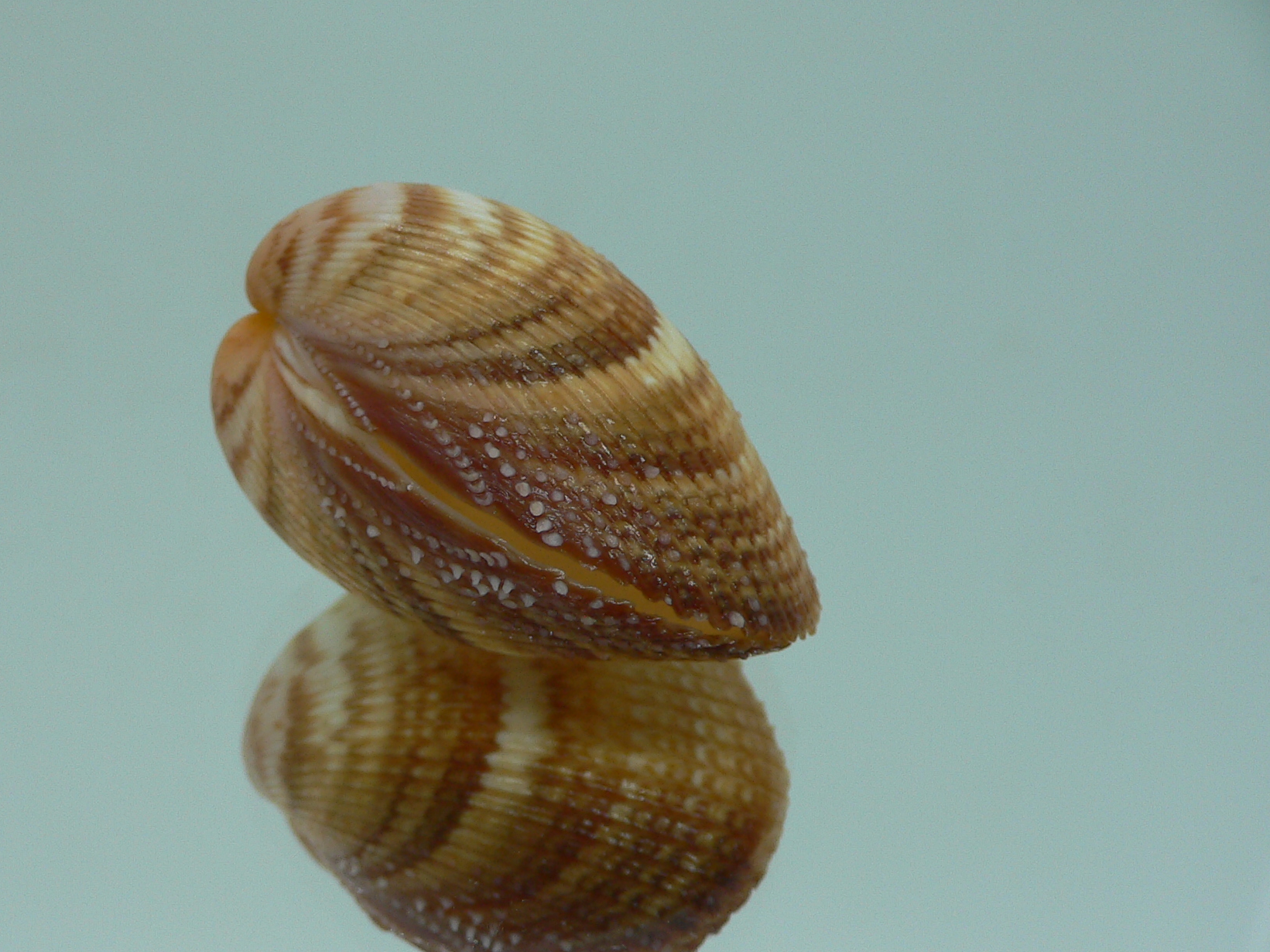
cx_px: 498
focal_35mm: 43
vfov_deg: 33.6
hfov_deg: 43.6
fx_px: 1578
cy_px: 502
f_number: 2.8
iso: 80
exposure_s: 1/60
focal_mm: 4.6
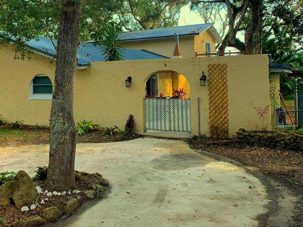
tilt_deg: +1.2
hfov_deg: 48.9
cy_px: 69
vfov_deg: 37.1
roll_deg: +1.1
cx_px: 135
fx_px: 332
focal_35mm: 38
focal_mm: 4.25
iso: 25
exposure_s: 1/154
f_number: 1.8
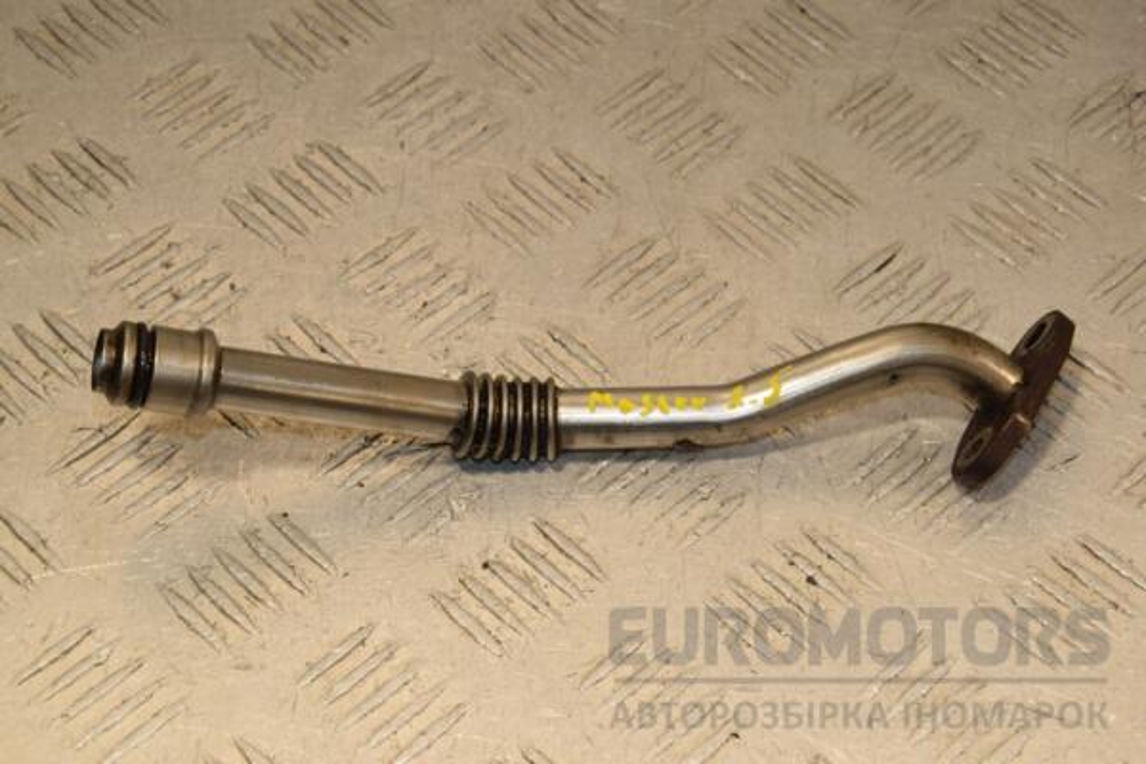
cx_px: 573
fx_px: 2769
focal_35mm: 87
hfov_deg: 23.4
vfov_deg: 15.7
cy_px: 382
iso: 800
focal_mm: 58
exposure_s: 1/200
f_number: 9
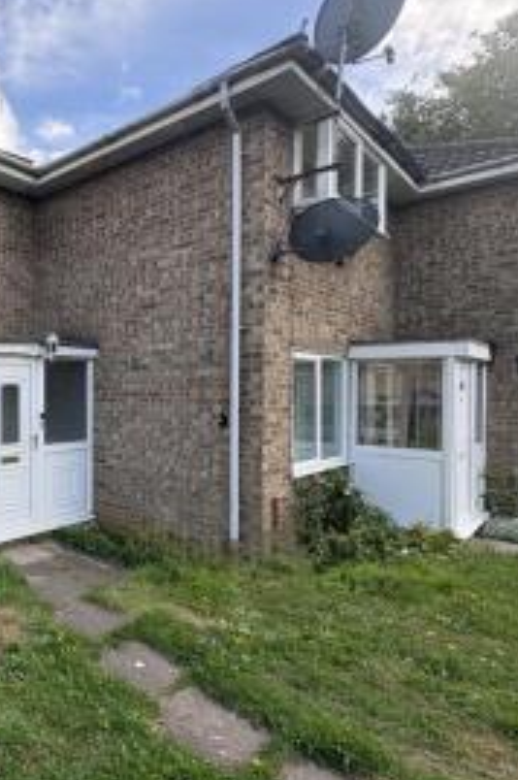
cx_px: -31
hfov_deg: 44.3
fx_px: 498
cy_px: 397
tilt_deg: -0.8
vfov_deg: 76.2
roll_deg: +0.0
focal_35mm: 23
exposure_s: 1/332
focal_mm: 2.22
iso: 40
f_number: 2.2
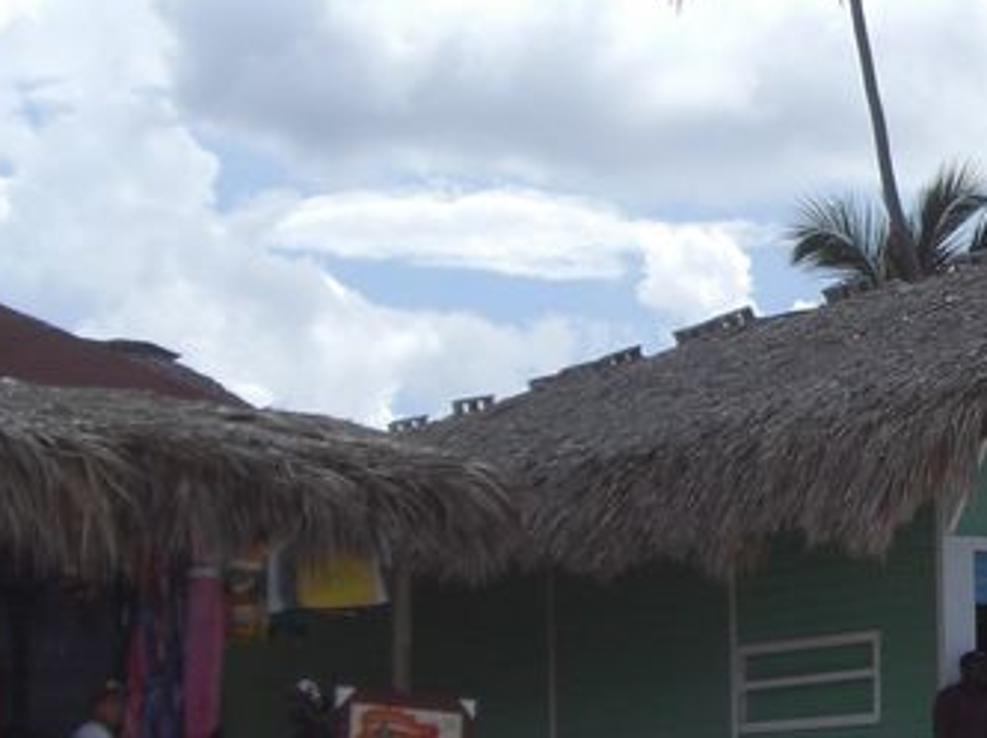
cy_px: 246
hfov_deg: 15.9
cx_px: 1340
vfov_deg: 12.6
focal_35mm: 117
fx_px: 3332
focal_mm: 6.2
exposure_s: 1/250
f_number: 8
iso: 64
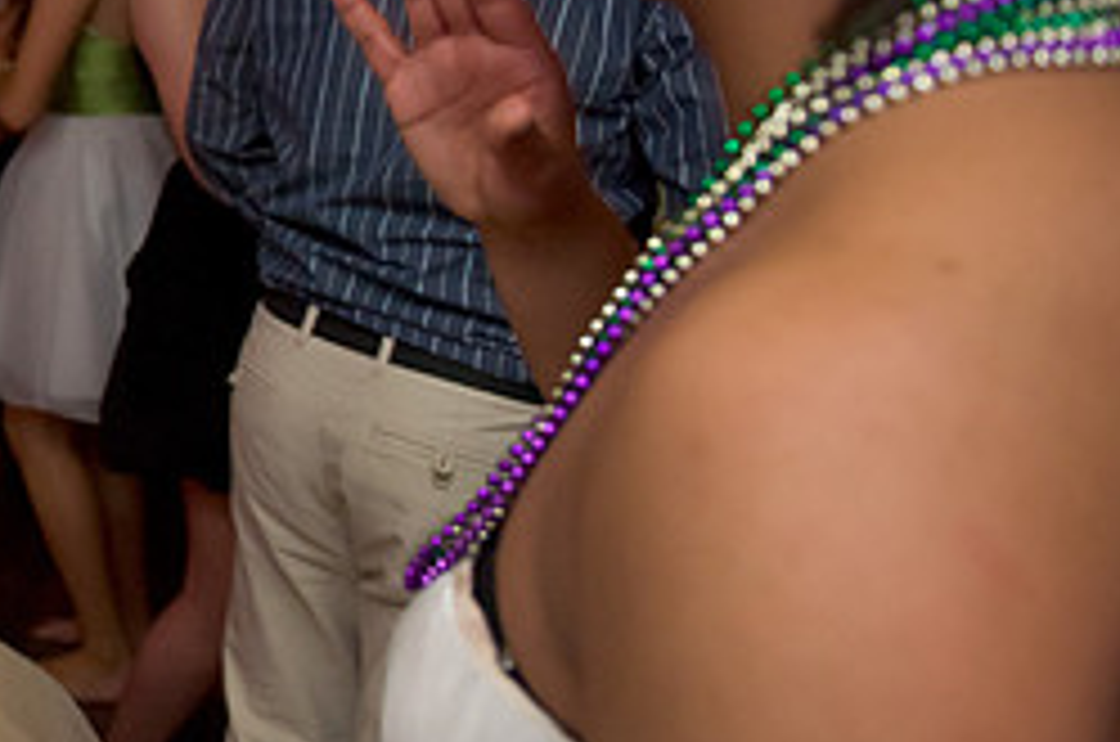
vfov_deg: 23.7
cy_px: 148
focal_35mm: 56
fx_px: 1739
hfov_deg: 31.3
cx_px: -144
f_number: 3.2
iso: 3200
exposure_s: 1/125
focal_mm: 24
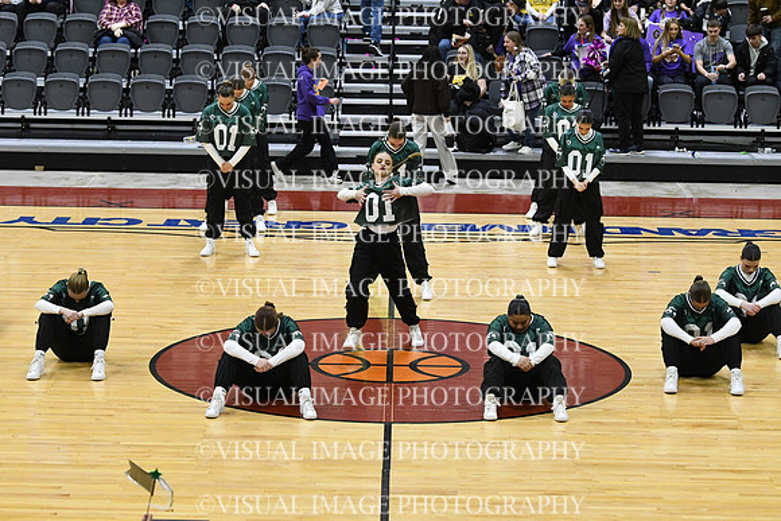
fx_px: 2278
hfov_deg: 19.5
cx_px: 390
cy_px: 260
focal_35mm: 105
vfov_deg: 13.0
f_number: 4
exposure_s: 1/250
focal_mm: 70
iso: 3200
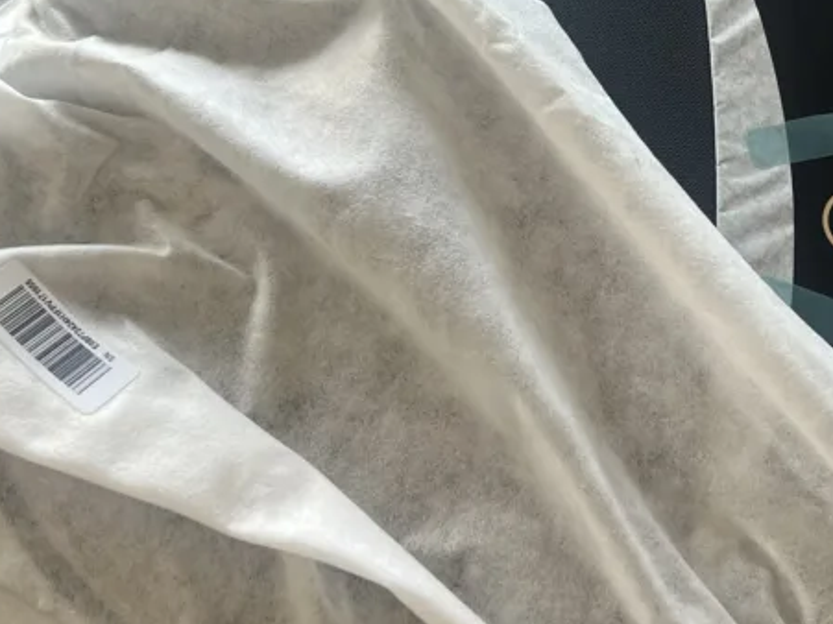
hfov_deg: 32.1
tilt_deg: -67.0
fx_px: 1419
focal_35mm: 59
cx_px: 622
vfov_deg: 24.6
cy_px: 166
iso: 100
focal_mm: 5.7
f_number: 1.5
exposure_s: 1/121
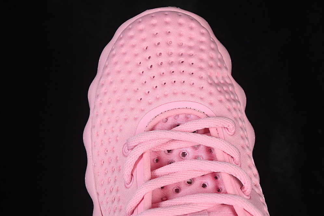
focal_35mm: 81
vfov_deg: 16.9
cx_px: 170
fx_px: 729
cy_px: 116
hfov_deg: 25.1
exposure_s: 1/80
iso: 160
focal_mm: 50
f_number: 7.1
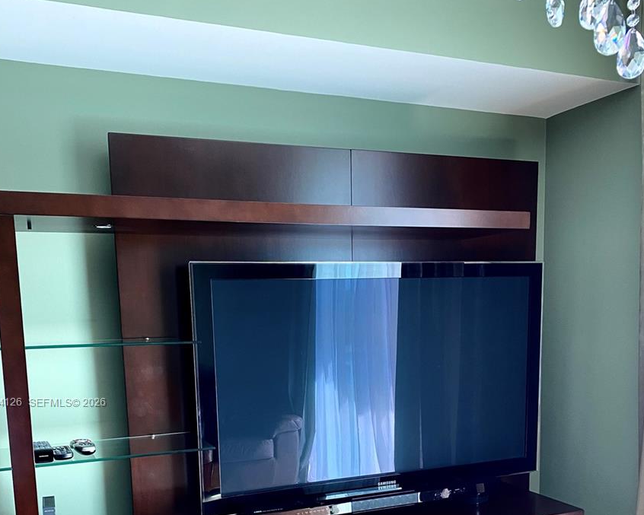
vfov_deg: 39.7
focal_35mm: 36
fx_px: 686
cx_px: 308
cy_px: 403
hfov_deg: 50.3
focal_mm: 4.25
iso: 125
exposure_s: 1/60
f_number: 1.8
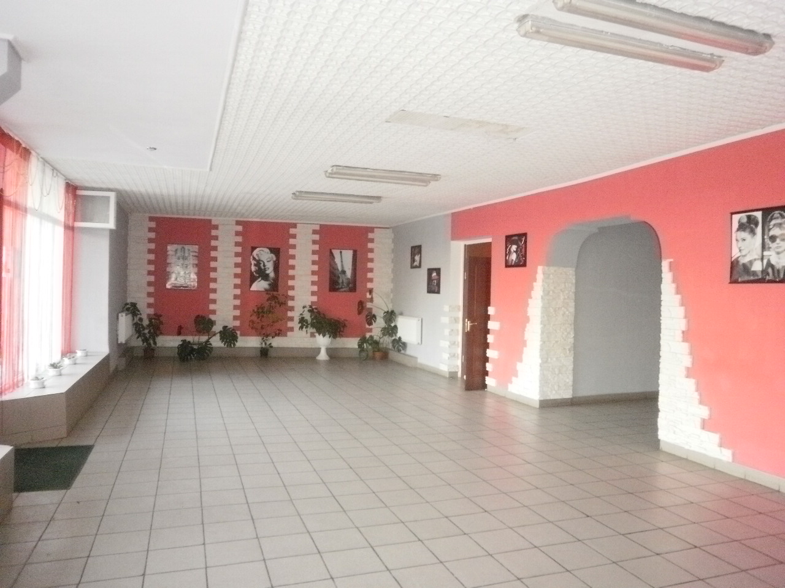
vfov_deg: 53.1
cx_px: 392
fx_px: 590
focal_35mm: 26
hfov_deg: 67.3
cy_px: 294
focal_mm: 4.65
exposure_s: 1/25
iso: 640
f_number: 2.6
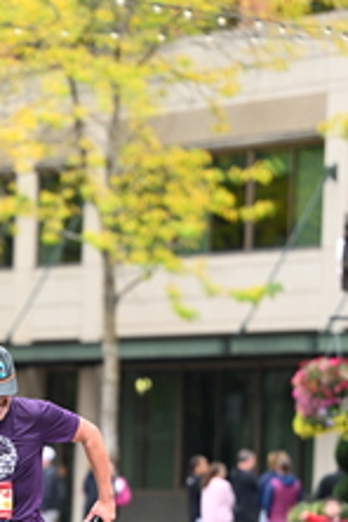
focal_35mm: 359
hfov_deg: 3.8
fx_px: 5205
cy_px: 447
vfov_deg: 5.7
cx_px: -15
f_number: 2.8
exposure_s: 1/1600
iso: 800
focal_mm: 145
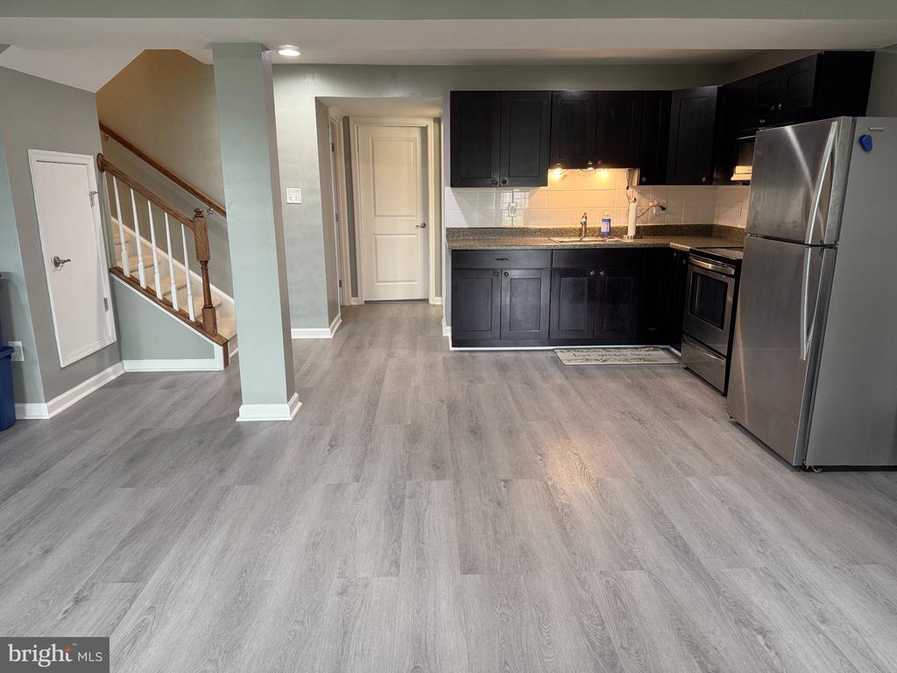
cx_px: 448
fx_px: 622
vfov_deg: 56.8
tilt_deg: -14.3
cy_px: 336
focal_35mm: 24
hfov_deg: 71.6
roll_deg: +0.6
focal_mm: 6.76
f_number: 1.78
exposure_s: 1/60
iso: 200
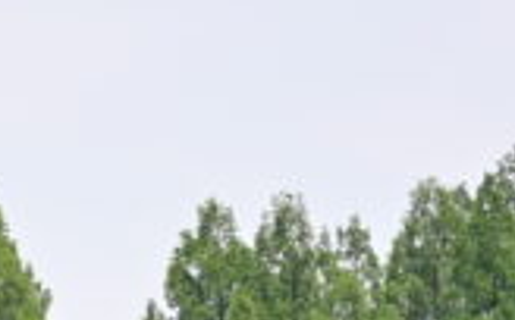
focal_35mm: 382
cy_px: 918
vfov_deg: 3.4
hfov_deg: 5.5
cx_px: -173
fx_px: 5354
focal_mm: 40
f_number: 2
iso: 100
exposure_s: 1/2500
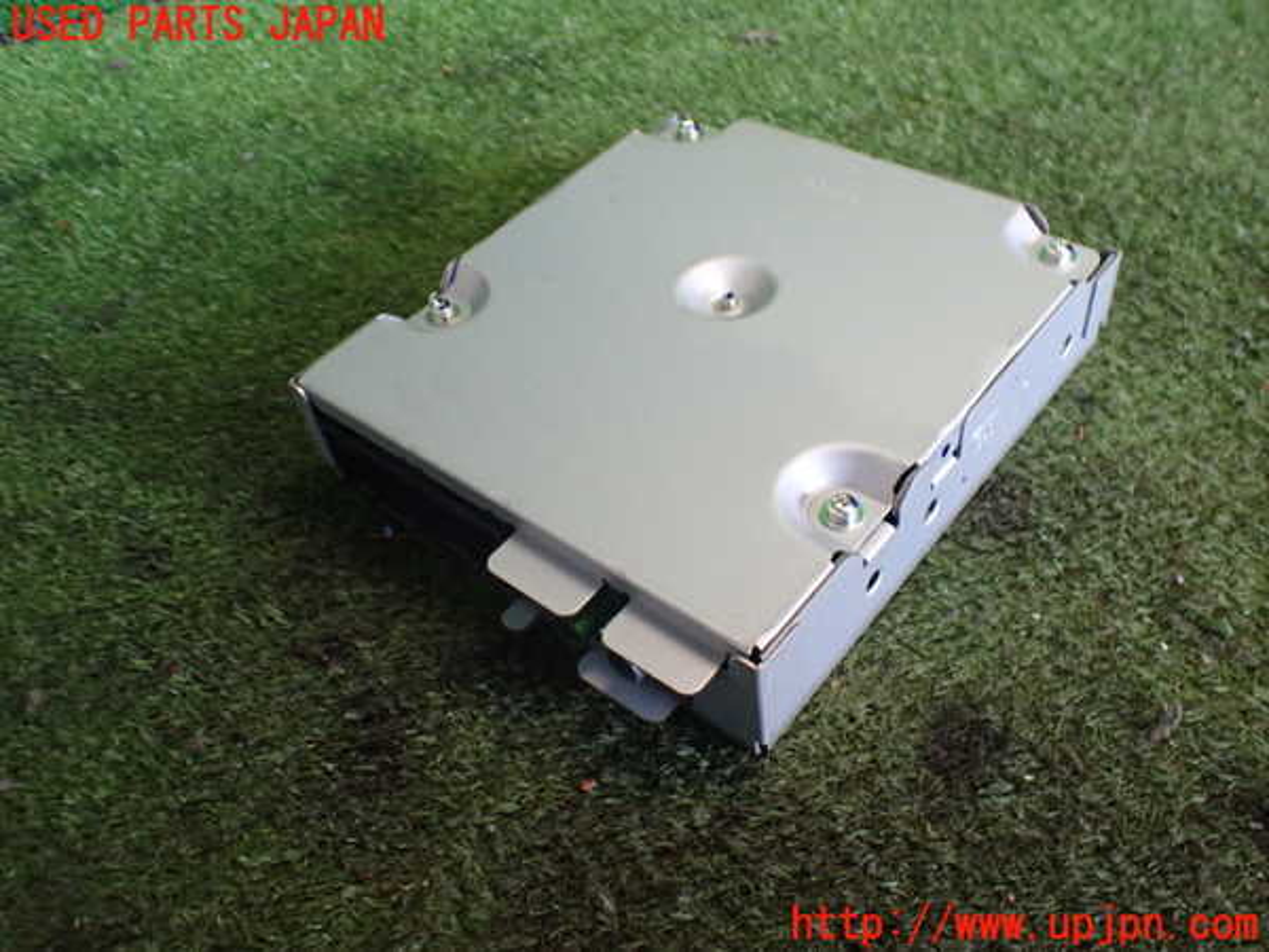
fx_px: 1100
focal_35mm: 30
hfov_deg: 60.0
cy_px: 476
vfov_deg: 46.8
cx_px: 634
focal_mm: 5.4
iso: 640
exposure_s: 1/125
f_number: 2.3
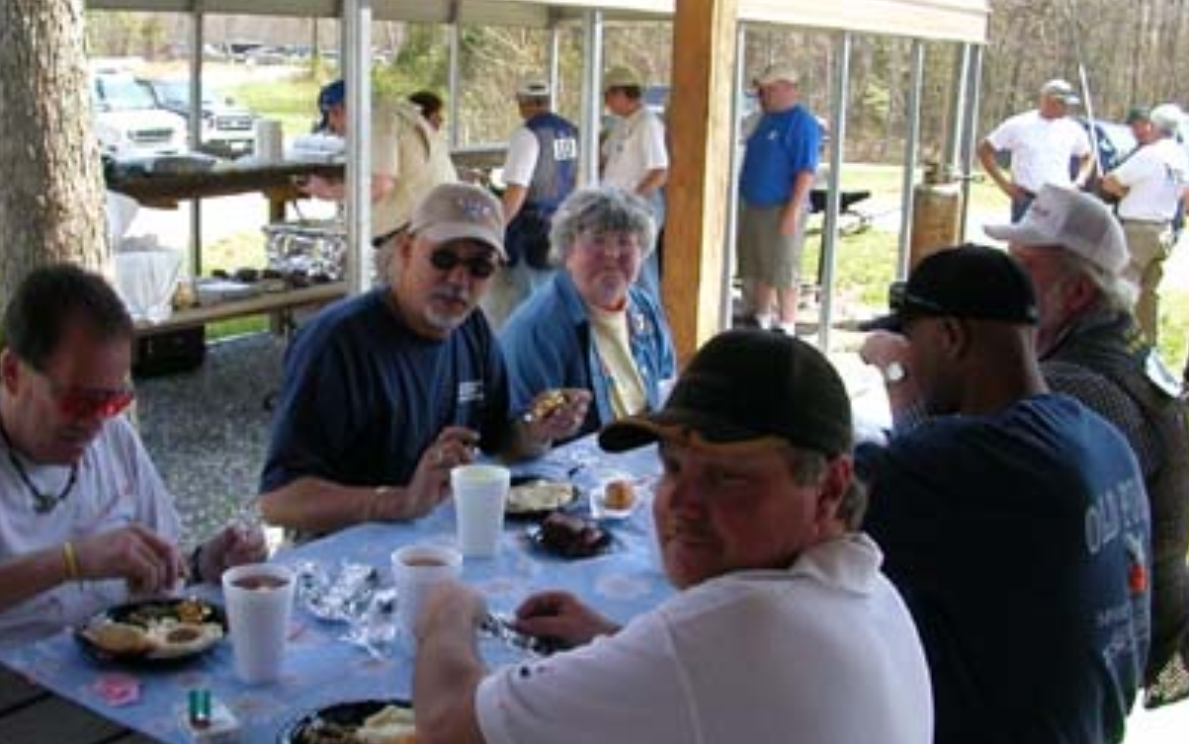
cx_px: 560
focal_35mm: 44
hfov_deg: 45.2
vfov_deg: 29.2
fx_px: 1426
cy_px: 451
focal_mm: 5.6
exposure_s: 1/329
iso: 100
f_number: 2.7
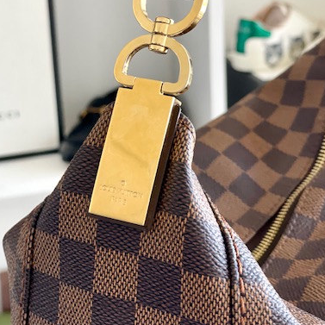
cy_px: 94
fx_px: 829
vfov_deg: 22.1
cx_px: 148
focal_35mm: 78
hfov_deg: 22.2
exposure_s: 1/122
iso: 125
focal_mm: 6
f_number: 2
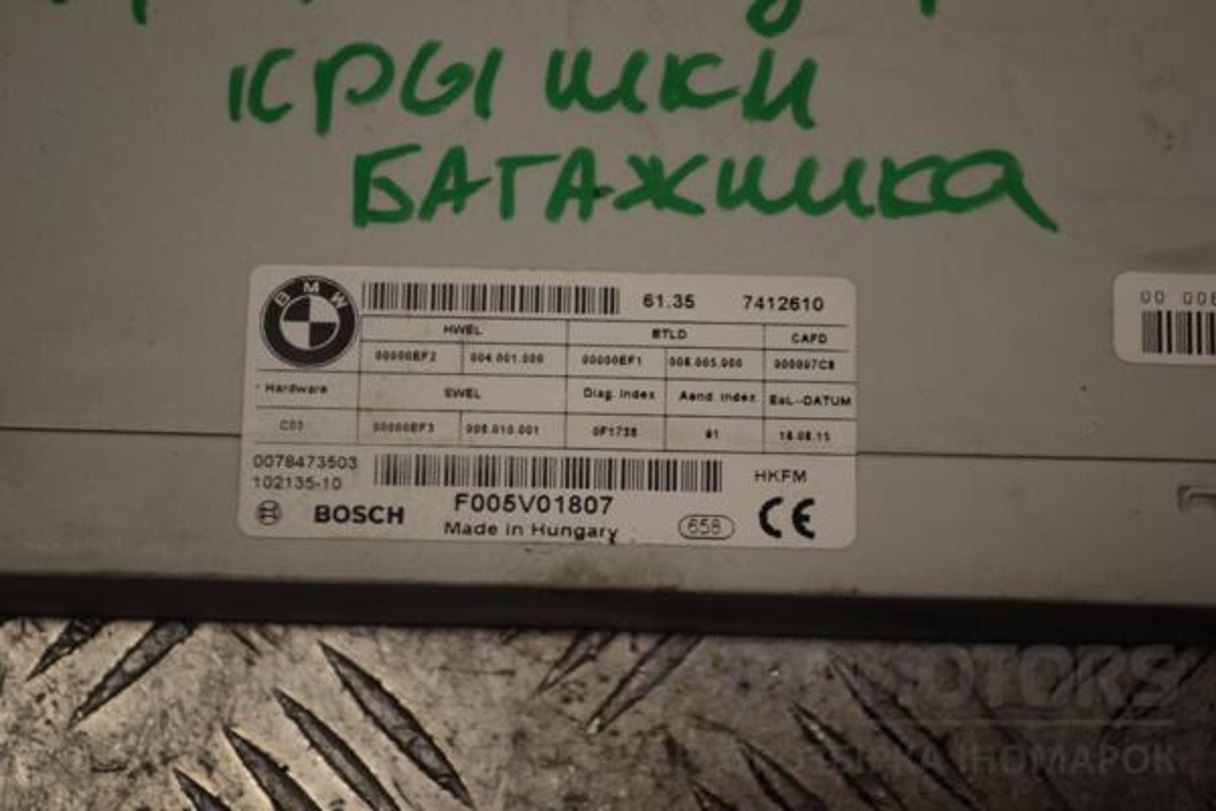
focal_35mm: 82
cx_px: 608
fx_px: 2786
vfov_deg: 16.6
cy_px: 406
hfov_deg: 24.6
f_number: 5.6
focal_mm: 55
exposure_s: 1/125
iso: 100
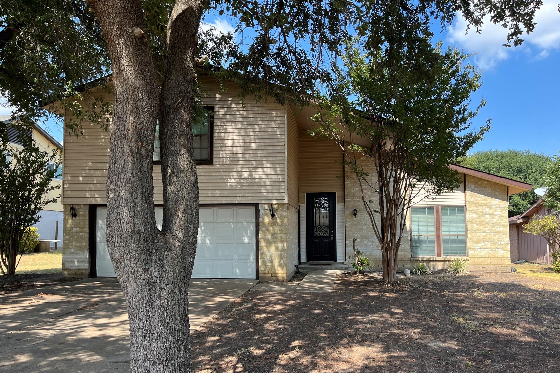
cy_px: 211
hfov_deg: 65.5
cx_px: 287
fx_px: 436
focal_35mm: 28
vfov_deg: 46.3
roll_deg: -0.4
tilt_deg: +3.1
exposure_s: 1/777
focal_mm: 5.1
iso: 50
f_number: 1.6
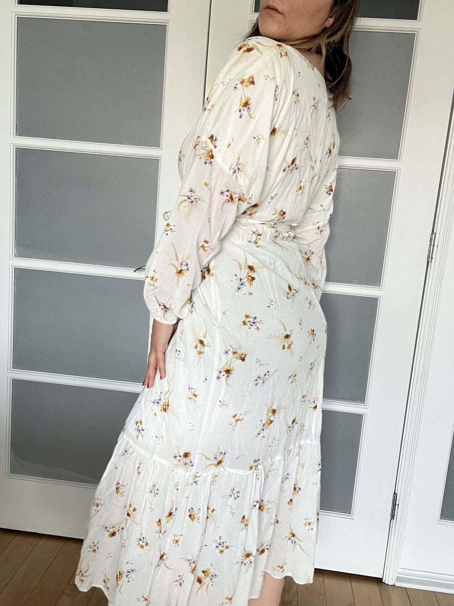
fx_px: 525
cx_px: 227
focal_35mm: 30
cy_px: 303
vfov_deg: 60.0
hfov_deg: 46.8
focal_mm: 2.71
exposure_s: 1/60
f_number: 2.2
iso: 160
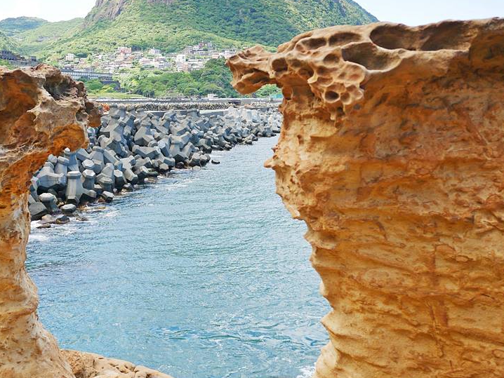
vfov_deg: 36.8
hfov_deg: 47.3
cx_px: 180
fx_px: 568
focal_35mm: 39
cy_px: 176
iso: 200
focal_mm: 14
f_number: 3.2
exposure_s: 1/800
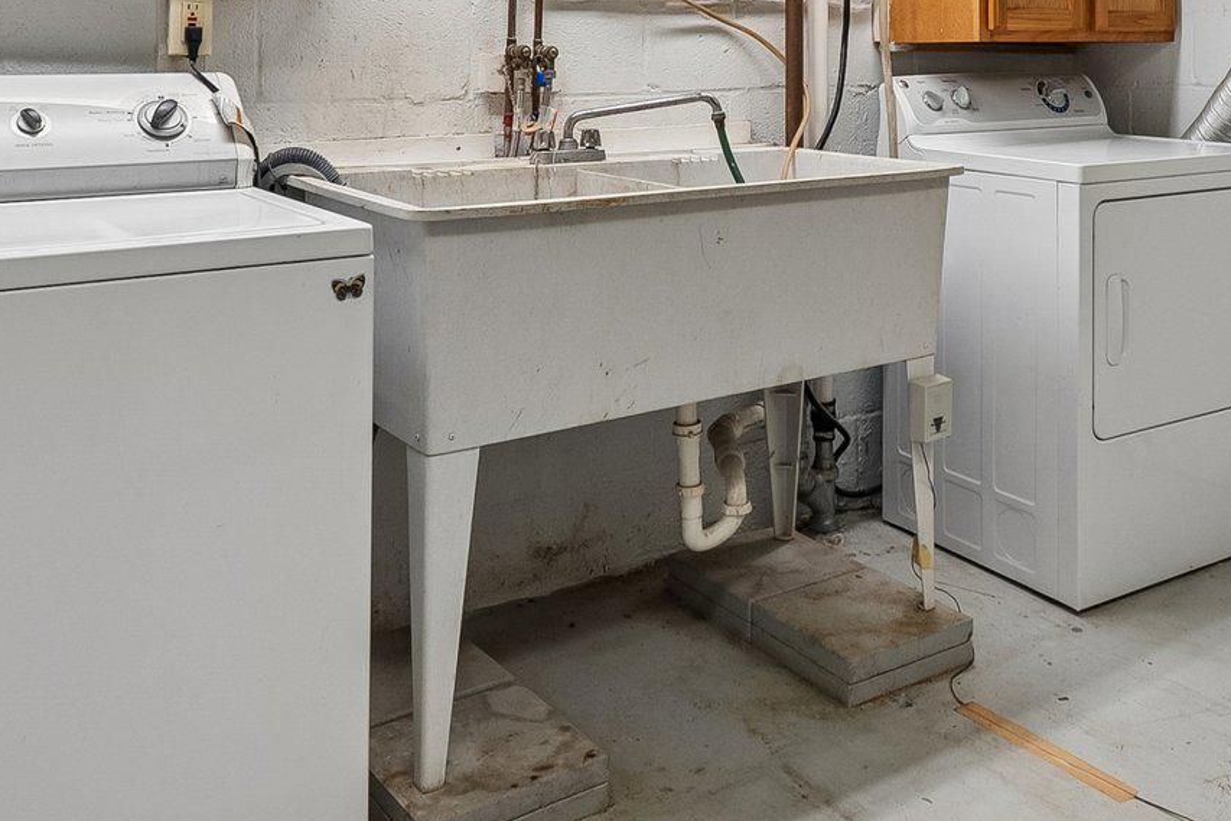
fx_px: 1231
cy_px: 79
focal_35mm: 36
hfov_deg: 52.6
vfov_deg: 34.7
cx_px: 765
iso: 400
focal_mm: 10
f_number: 5.6
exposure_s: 1/50
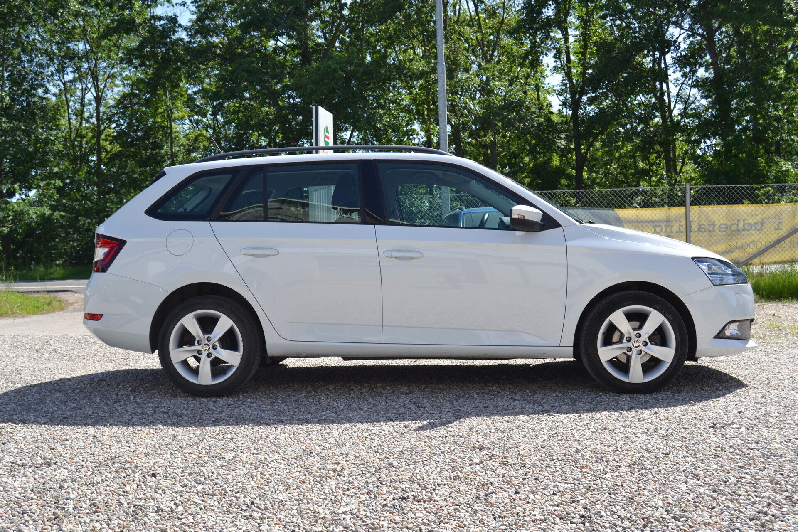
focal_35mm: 39
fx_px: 864
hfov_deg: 49.6
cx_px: 399
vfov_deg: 34.2
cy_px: 266
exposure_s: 1/200
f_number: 7.1
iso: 100
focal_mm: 26
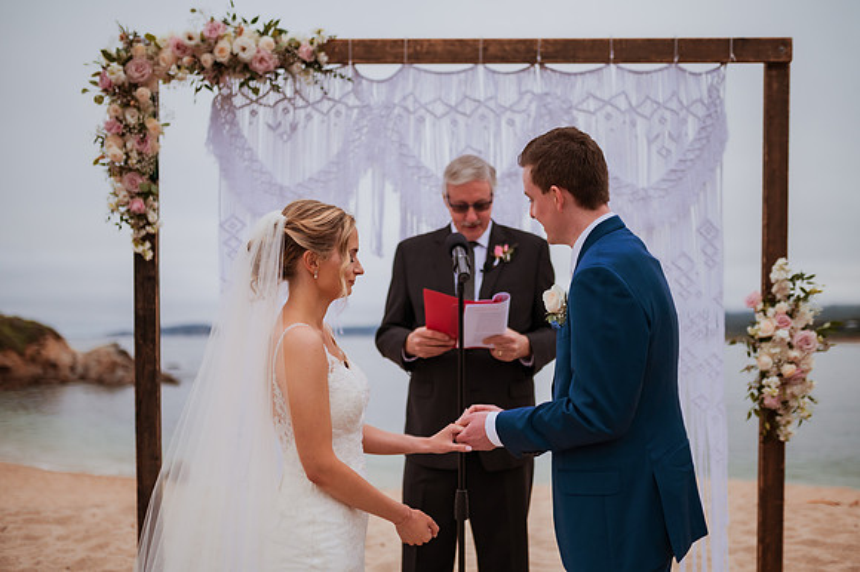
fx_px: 839
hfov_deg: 54.3
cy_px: 286
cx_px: 430
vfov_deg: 37.7
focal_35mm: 35
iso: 500
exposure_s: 1/4000
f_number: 1.4
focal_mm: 35
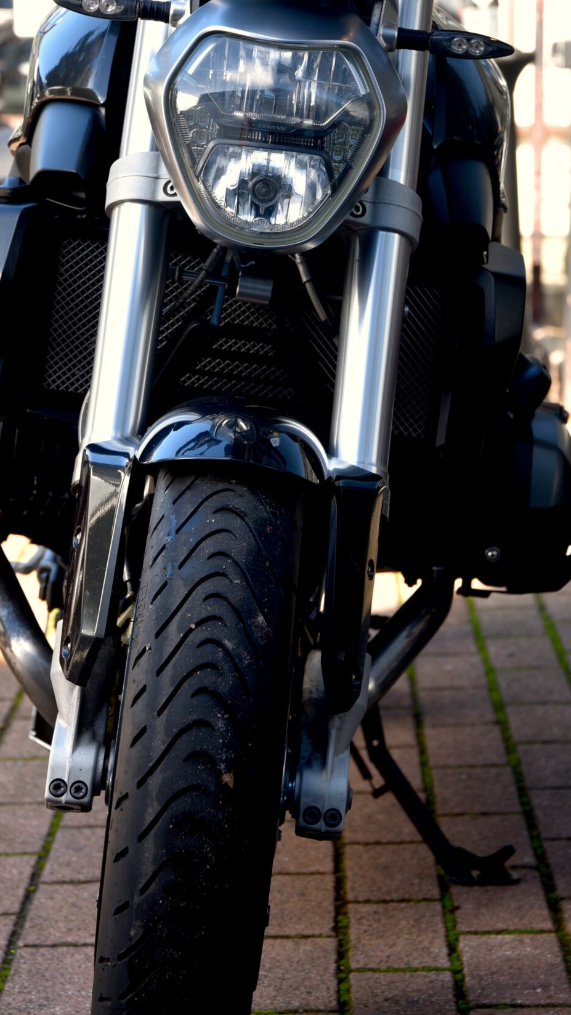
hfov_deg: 10.6
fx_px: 3067
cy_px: 383
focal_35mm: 114
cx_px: 308
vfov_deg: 18.8
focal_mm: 70
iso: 200
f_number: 5.6
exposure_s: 1/125
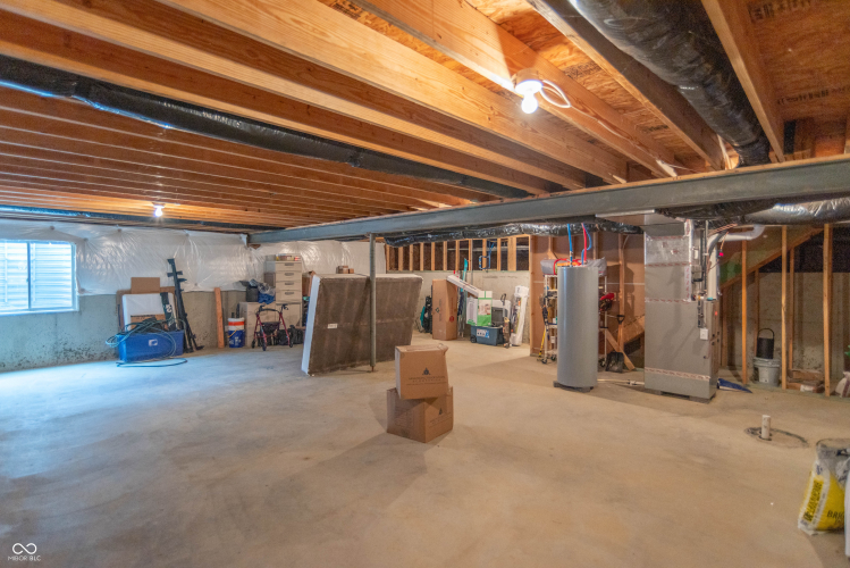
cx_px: 425
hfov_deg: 90.0
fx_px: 425
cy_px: 284
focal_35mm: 18
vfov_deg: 67.4
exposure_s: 1/50
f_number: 3.5
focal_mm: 18
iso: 1000
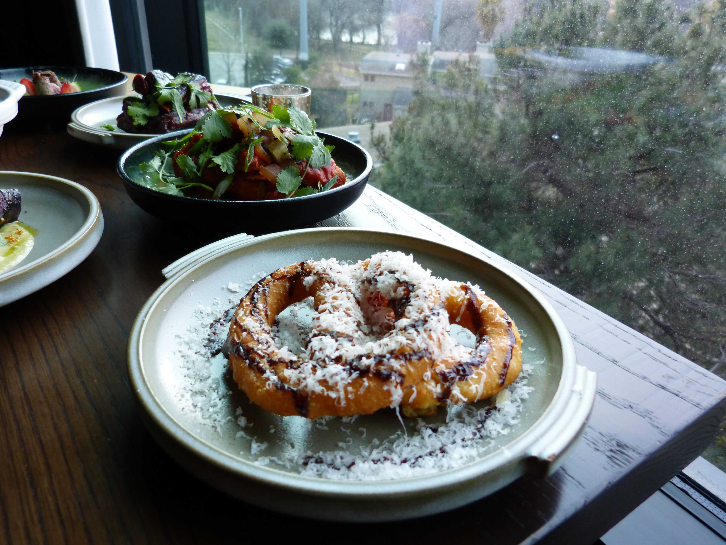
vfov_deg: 54.9
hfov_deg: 69.4
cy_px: 272
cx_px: 363
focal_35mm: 25
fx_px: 524
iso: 160
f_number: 2.8
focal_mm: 4.5
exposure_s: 1/60
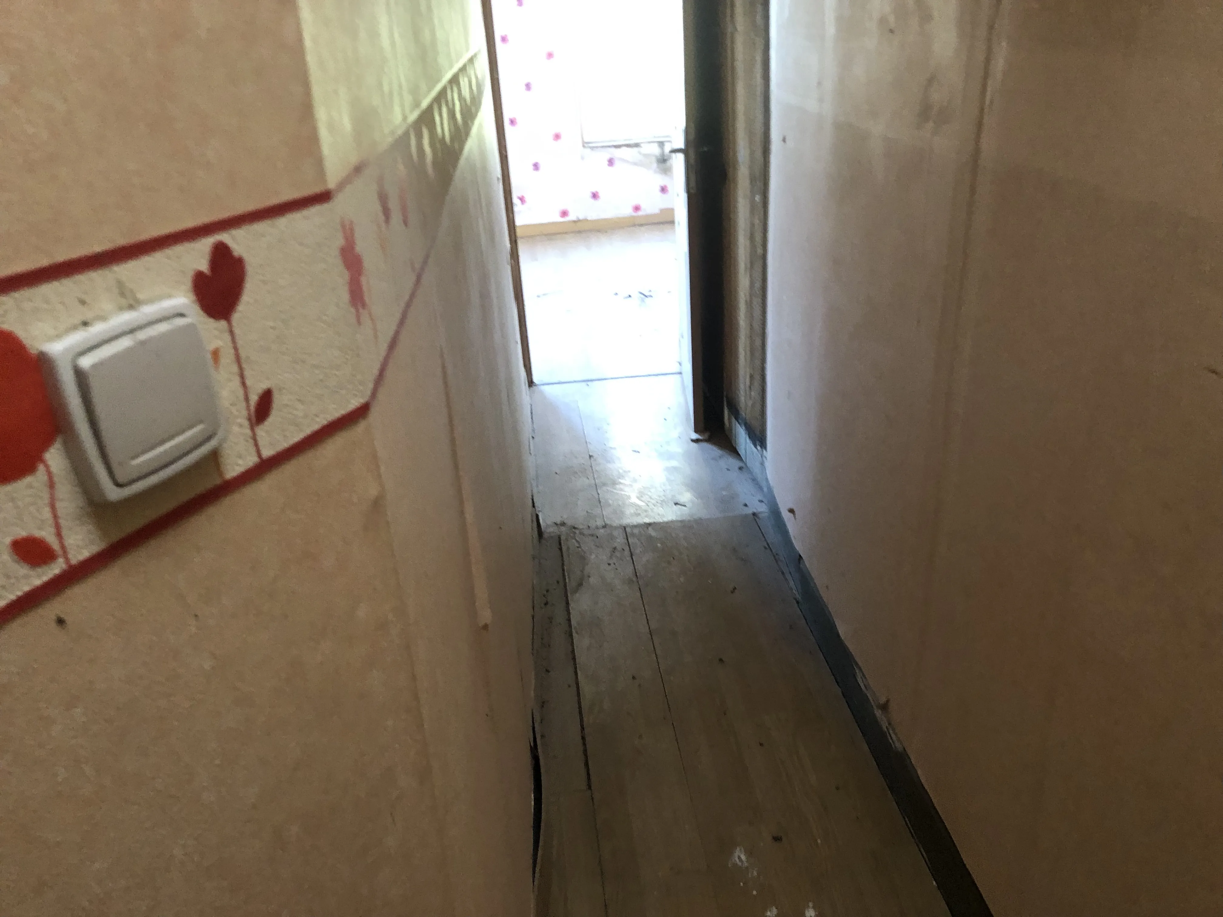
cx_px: 612
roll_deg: +2.5
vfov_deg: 49.7
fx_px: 989
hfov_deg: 63.4
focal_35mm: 28
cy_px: 458
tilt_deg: -24.6
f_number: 1.8
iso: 80
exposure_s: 1/7
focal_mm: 3.99
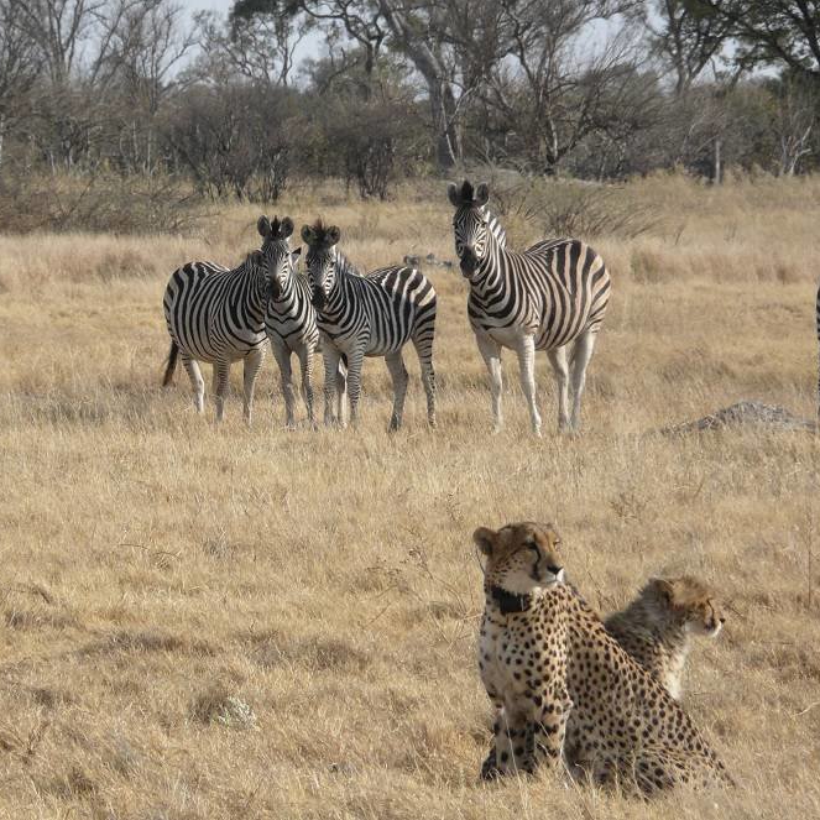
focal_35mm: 359
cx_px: 352
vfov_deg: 4.9
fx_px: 9621
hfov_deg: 4.9
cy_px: 409
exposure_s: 1/400
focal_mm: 46
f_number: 4.9
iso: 100
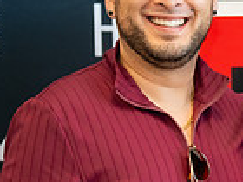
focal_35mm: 216
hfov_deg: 9.0
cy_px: 246
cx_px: 332
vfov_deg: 6.8
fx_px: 1516
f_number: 2.8
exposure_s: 1/160
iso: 800
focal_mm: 46
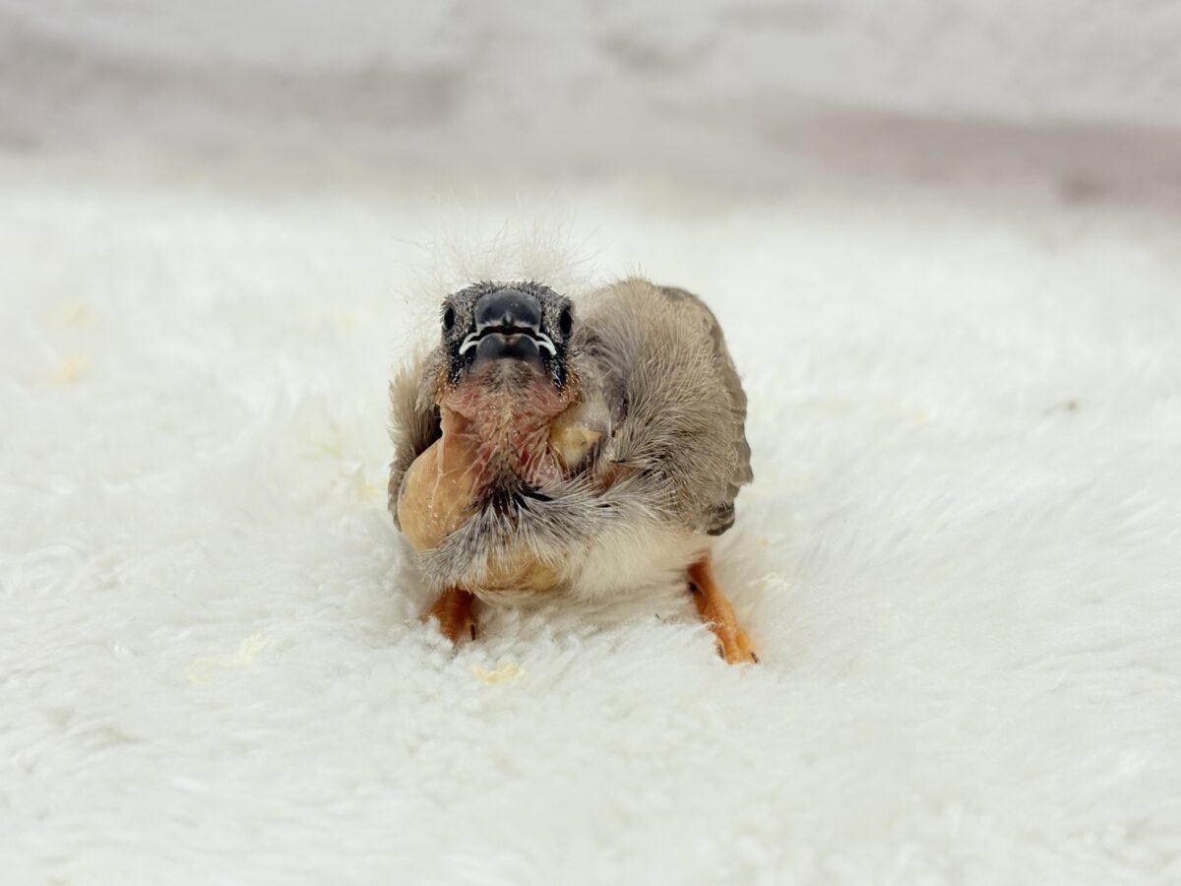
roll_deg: -1.0
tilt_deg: -17.6
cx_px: 590
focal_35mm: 52
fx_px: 1774
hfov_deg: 36.8
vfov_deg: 28.0
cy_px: 443
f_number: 1.6
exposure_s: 1/50
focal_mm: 5.96
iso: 40
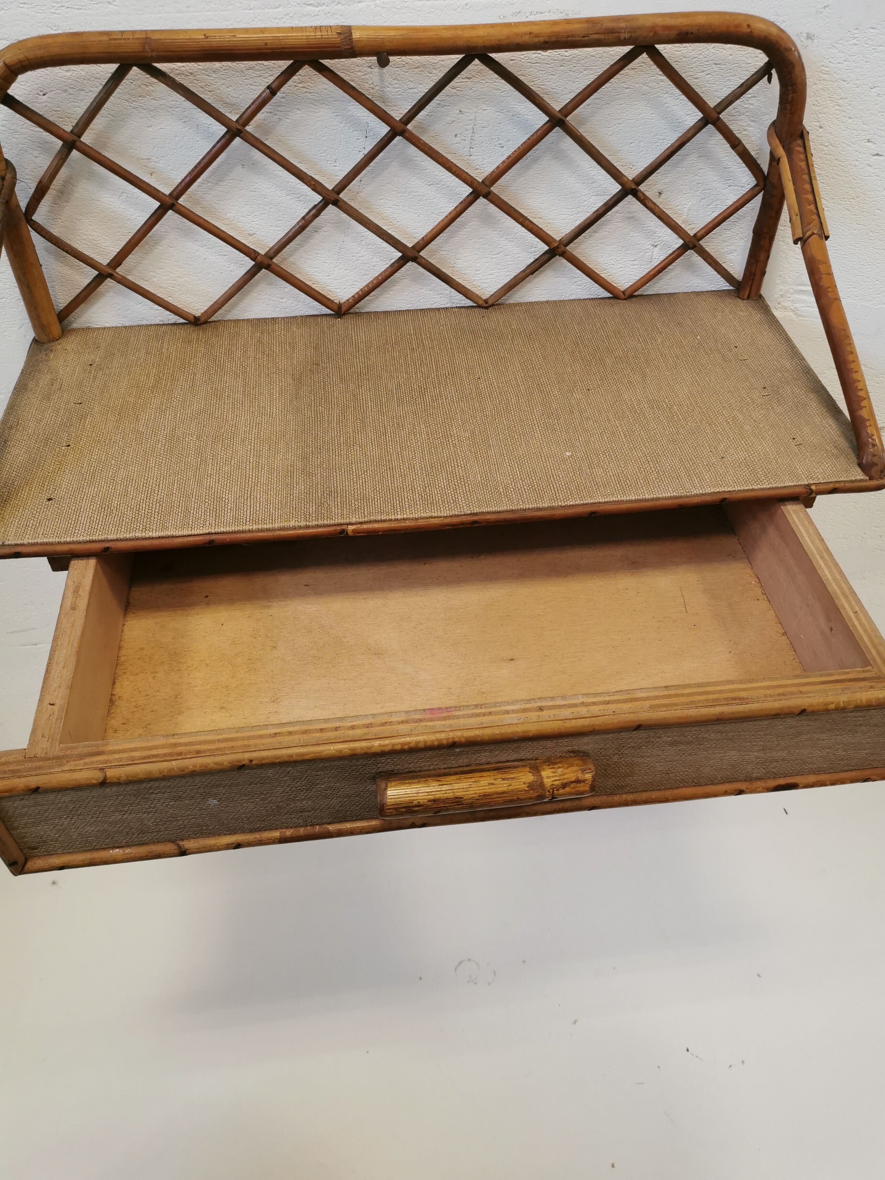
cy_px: 590
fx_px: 920
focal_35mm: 27
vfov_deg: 65.3
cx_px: 442
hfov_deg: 51.4
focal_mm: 5.58
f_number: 1.8
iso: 160
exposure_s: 1/100
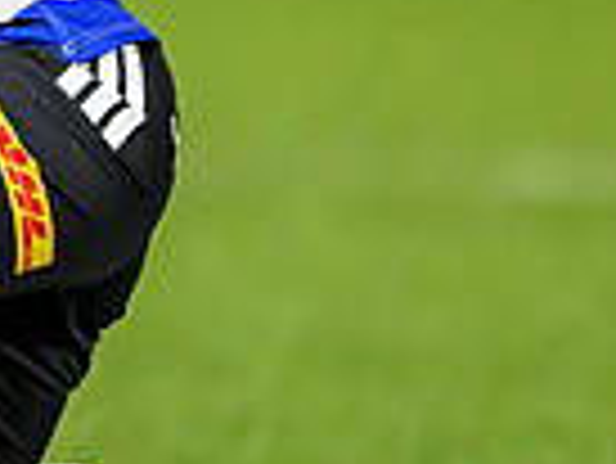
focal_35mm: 2996
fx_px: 53361
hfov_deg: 0.7
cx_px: -757
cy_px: -83
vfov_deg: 0.5
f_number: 4
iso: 6400
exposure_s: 1/1000
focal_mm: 560
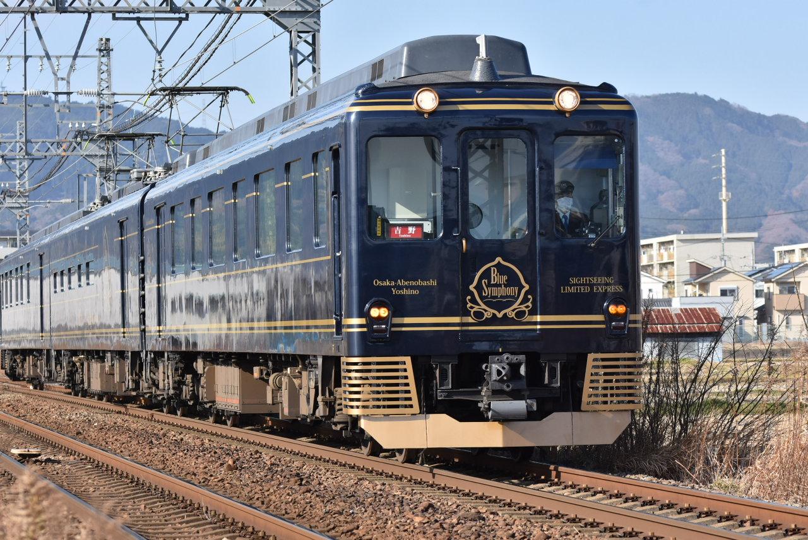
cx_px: 404
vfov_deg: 8.7
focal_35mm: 158
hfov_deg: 13.0
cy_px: 270
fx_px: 3538
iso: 400
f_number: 5
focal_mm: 105
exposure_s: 1/1250
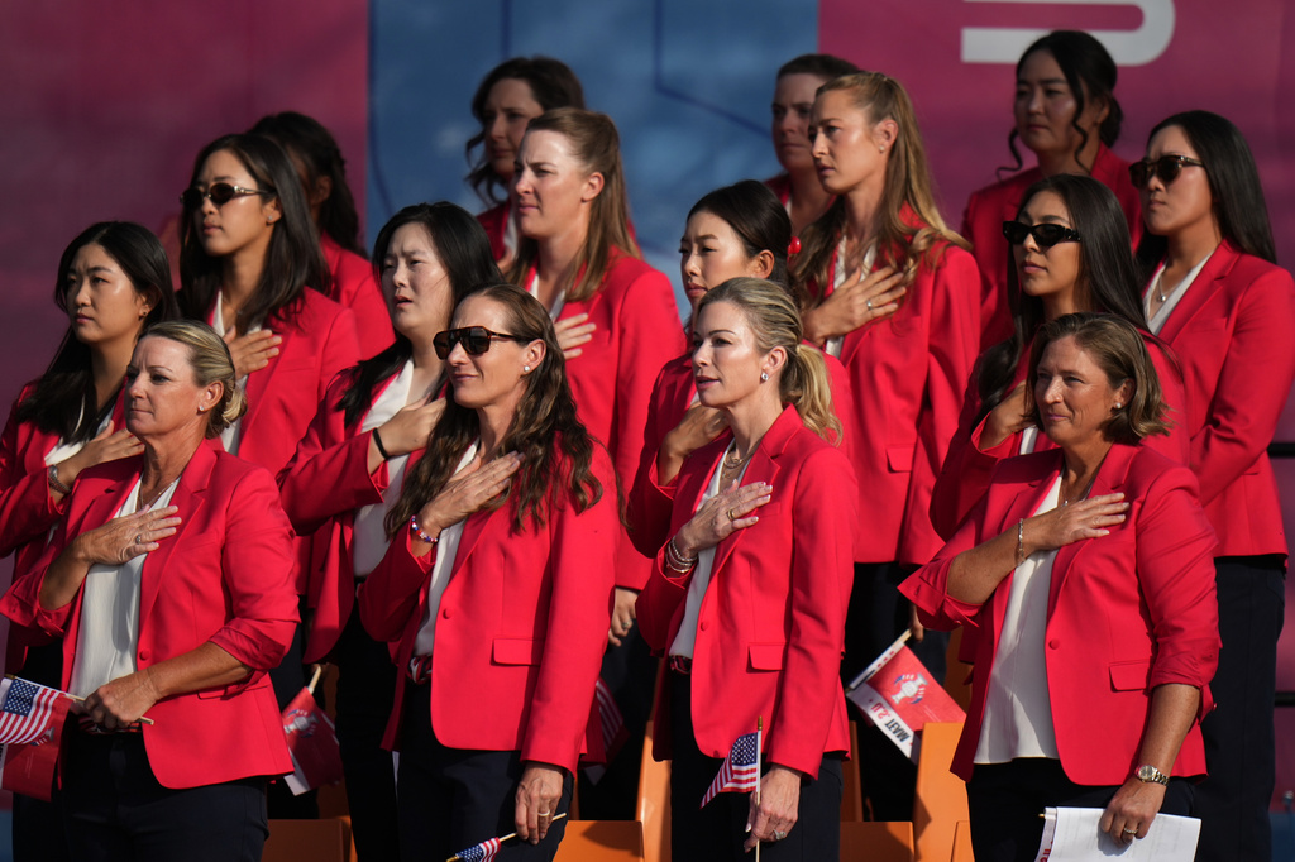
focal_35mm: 600
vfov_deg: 2.3
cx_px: 648
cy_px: 431
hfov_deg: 3.4
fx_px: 21575
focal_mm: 400
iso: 250
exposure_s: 1/4000
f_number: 2.8
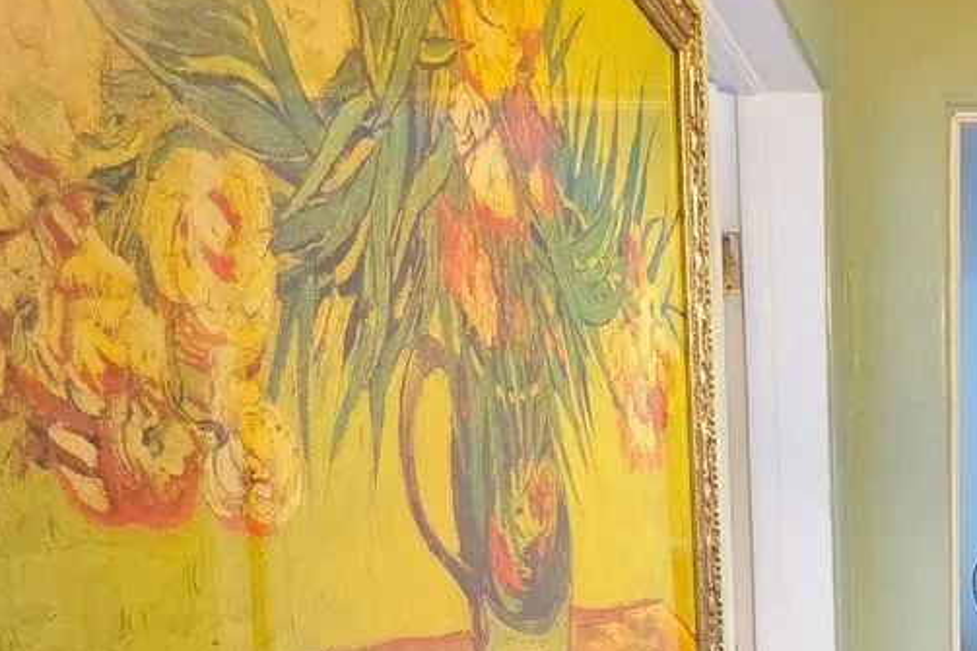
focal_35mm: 43
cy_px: 707
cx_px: 1113
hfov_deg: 37.0
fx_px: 1167
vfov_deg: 28.5
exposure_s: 1/60
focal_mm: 2.2
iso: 1000
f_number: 1.9
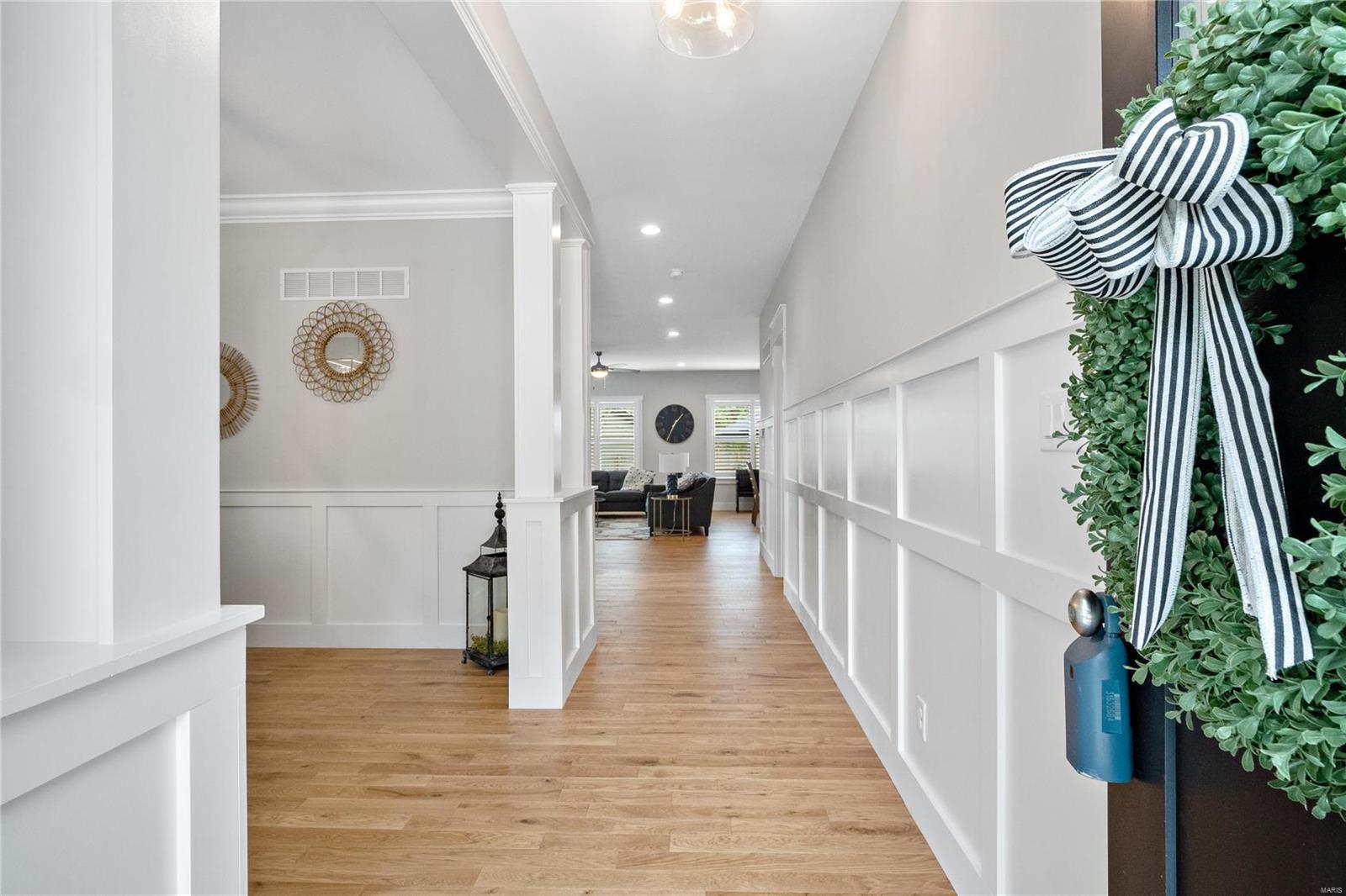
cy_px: 448
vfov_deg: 67.4
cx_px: 673
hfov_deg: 90.0
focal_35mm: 18
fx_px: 673
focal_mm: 9
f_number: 8
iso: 400
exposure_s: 1/30
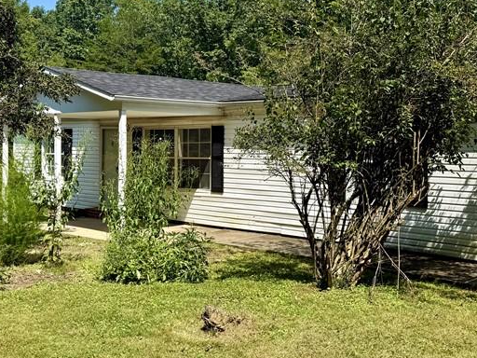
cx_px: 301
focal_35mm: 48
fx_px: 661
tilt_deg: +1.1
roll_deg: -0.3
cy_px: 126
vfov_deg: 30.1
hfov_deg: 39.4
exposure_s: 1/3759
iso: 80
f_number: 1.78
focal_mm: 6.76
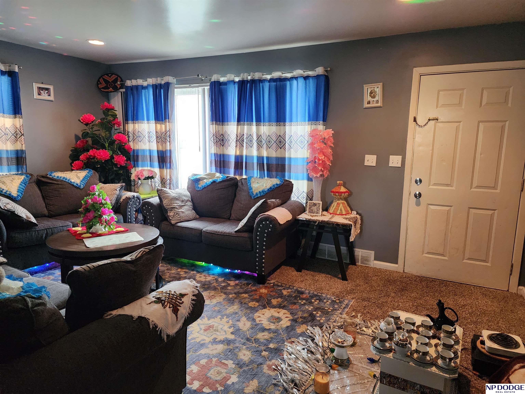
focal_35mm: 23
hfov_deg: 73.9
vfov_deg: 58.9
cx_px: 262
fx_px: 349
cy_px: 197
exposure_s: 1/120
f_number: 1.8
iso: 1000
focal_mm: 6.4
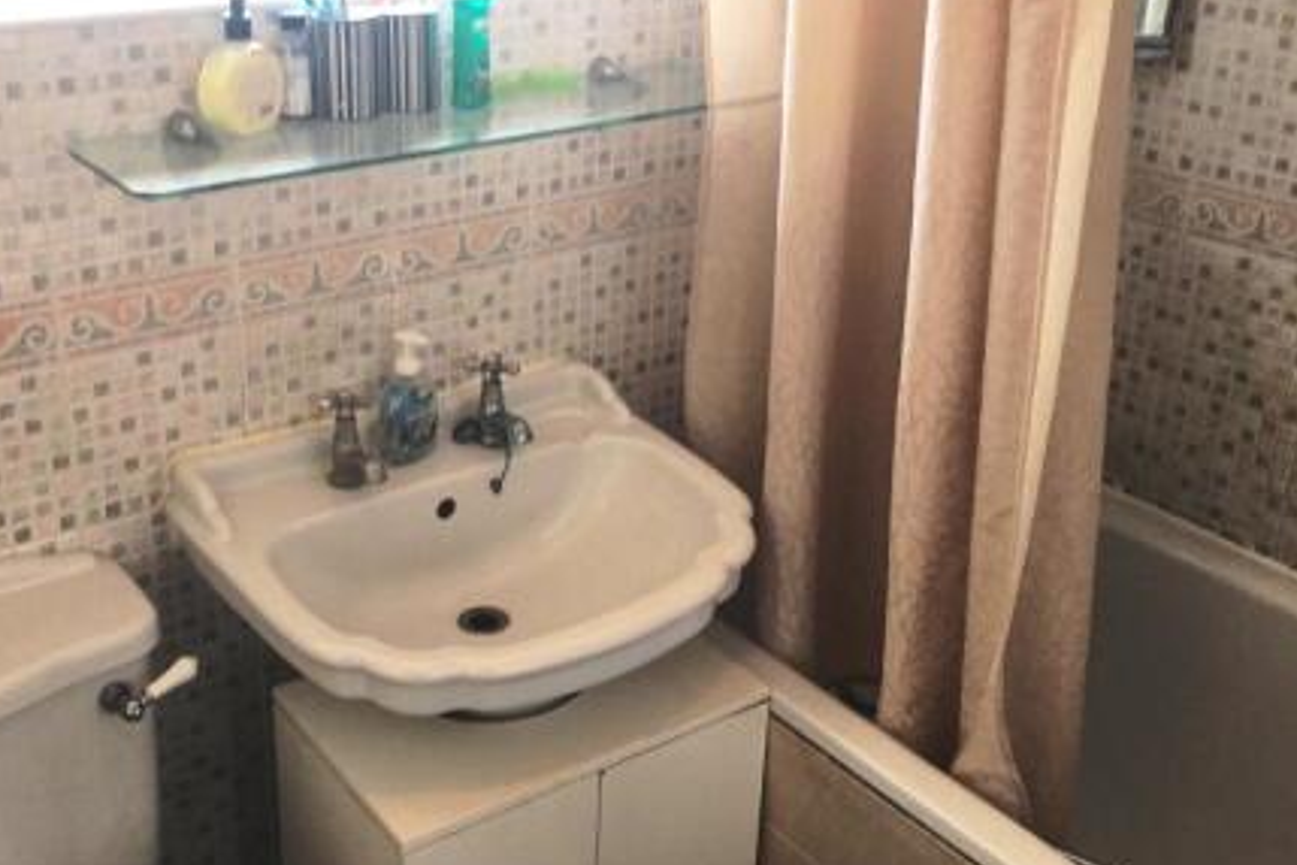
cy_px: 331
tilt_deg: -21.7
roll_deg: +0.1
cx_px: 515
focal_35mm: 41
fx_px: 1477
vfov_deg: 32.5
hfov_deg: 47.1
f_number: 2.2
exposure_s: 1/50
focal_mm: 4.15
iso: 25
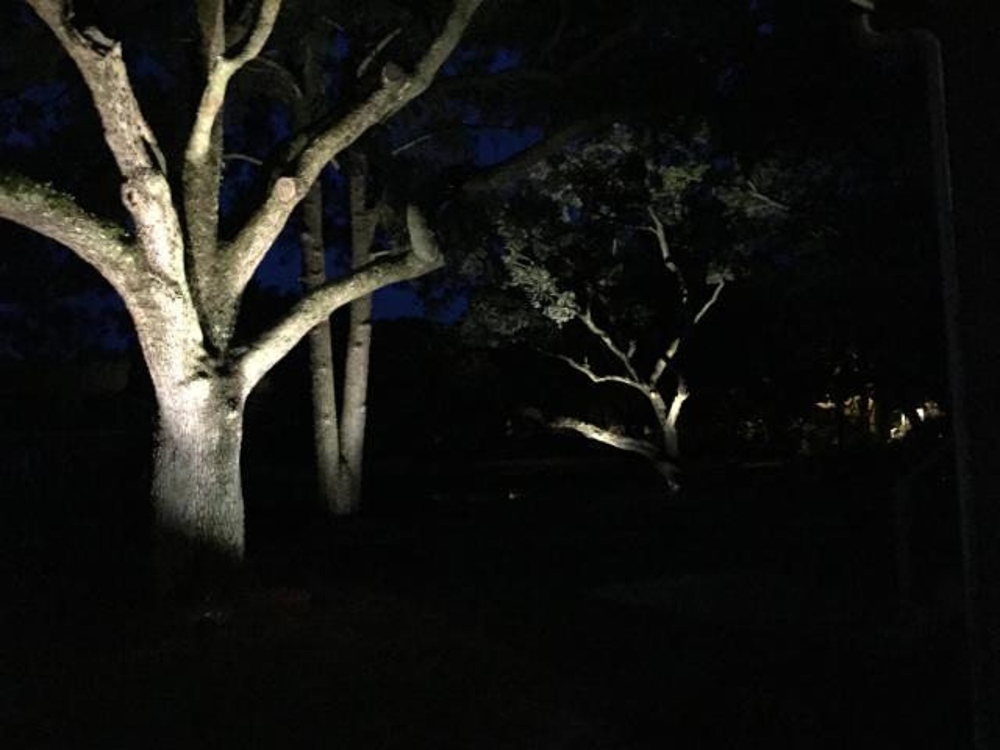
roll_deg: +0.7
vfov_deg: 48.2
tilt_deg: +5.3
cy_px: 375
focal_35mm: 29
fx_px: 838
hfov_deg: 61.7
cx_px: 500
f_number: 2.2
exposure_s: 1/15
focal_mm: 4.15
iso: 2000
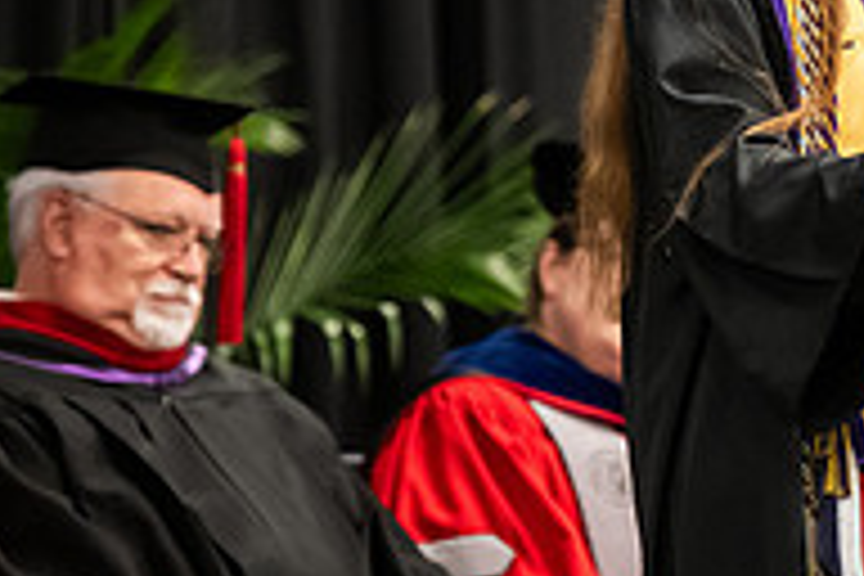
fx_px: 13439
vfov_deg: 2.5
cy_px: 29
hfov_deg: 3.7
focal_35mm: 560
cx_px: 1044
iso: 4000
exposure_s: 1/200
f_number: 3.2
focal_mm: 185
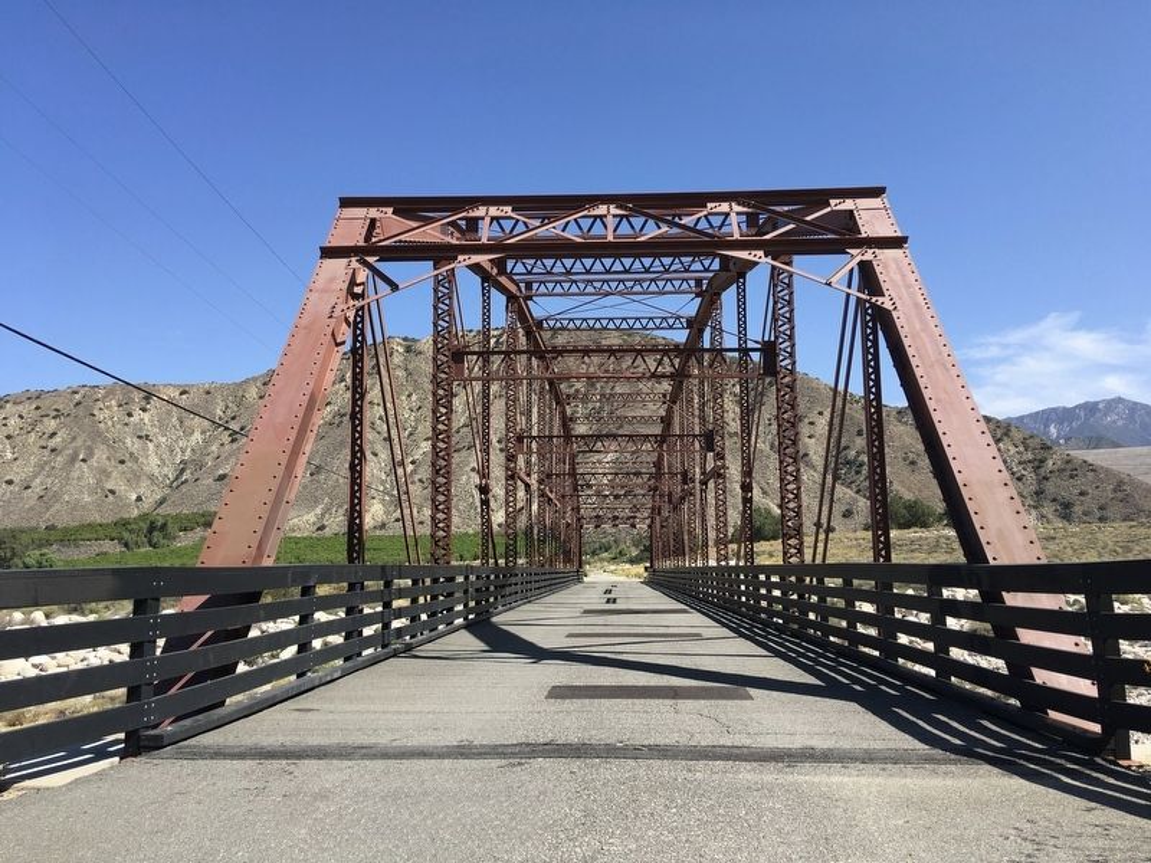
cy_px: 432
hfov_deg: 61.7
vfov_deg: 48.2
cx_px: 576
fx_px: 964
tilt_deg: +7.7
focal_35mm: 29
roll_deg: +0.0
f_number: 2.2
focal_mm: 4.15
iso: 25
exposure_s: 1/1083
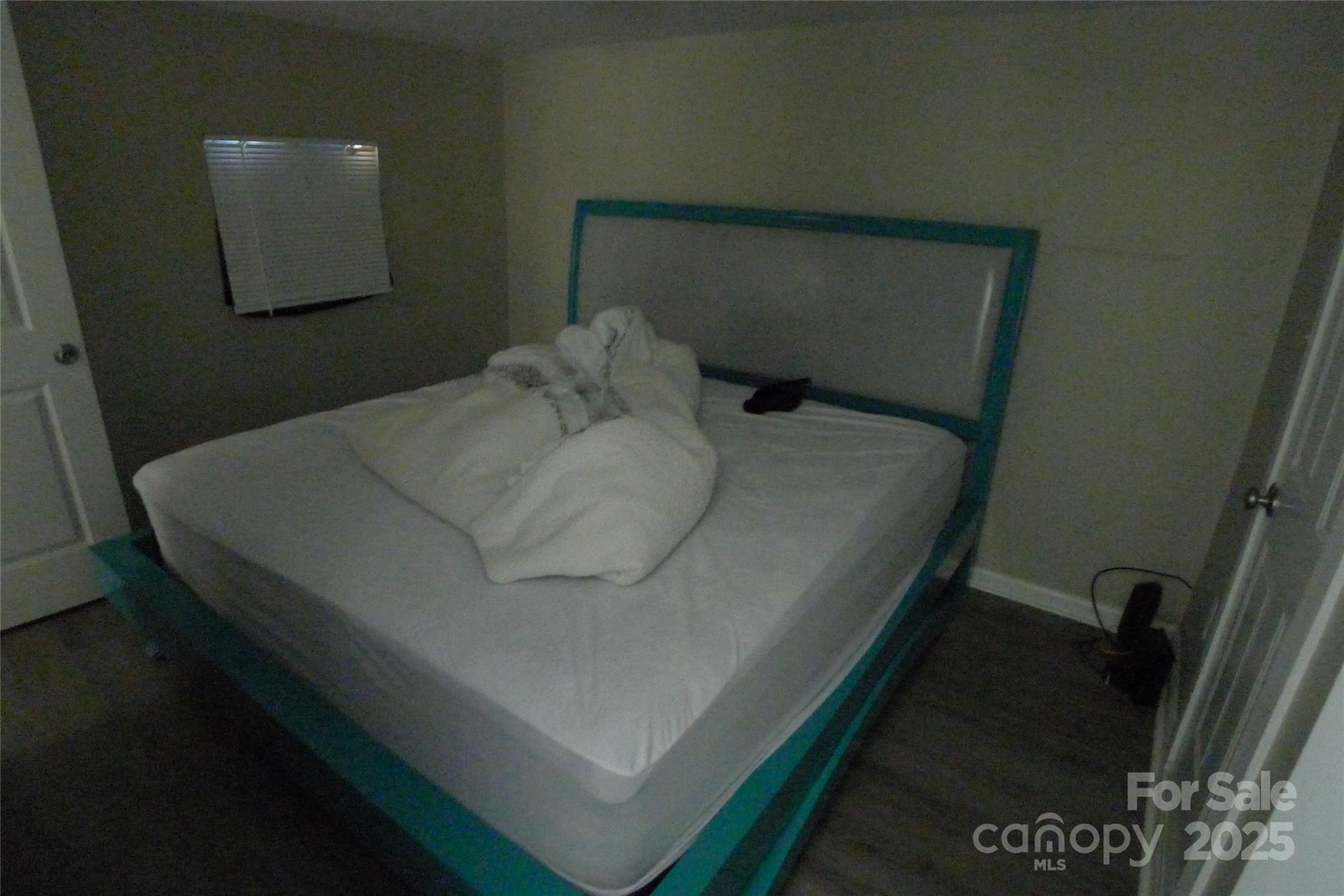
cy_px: 448
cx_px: 672
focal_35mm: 24
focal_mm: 5.1
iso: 1600
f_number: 2
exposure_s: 1/8
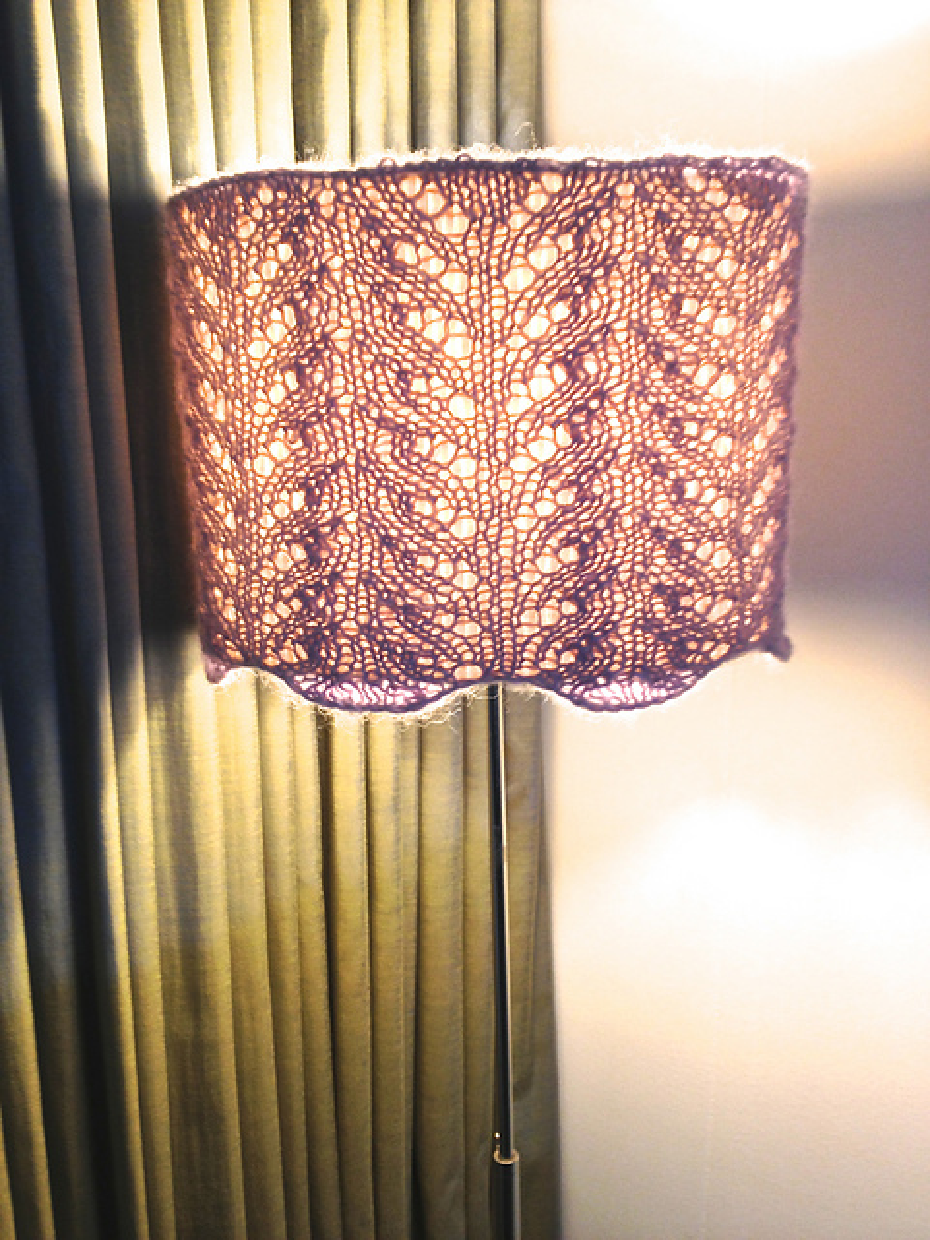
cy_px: 620
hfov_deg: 40.7
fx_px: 1254
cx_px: 465
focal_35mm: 35
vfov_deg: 52.6
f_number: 2.4
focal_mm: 4.28
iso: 50
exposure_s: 1/20
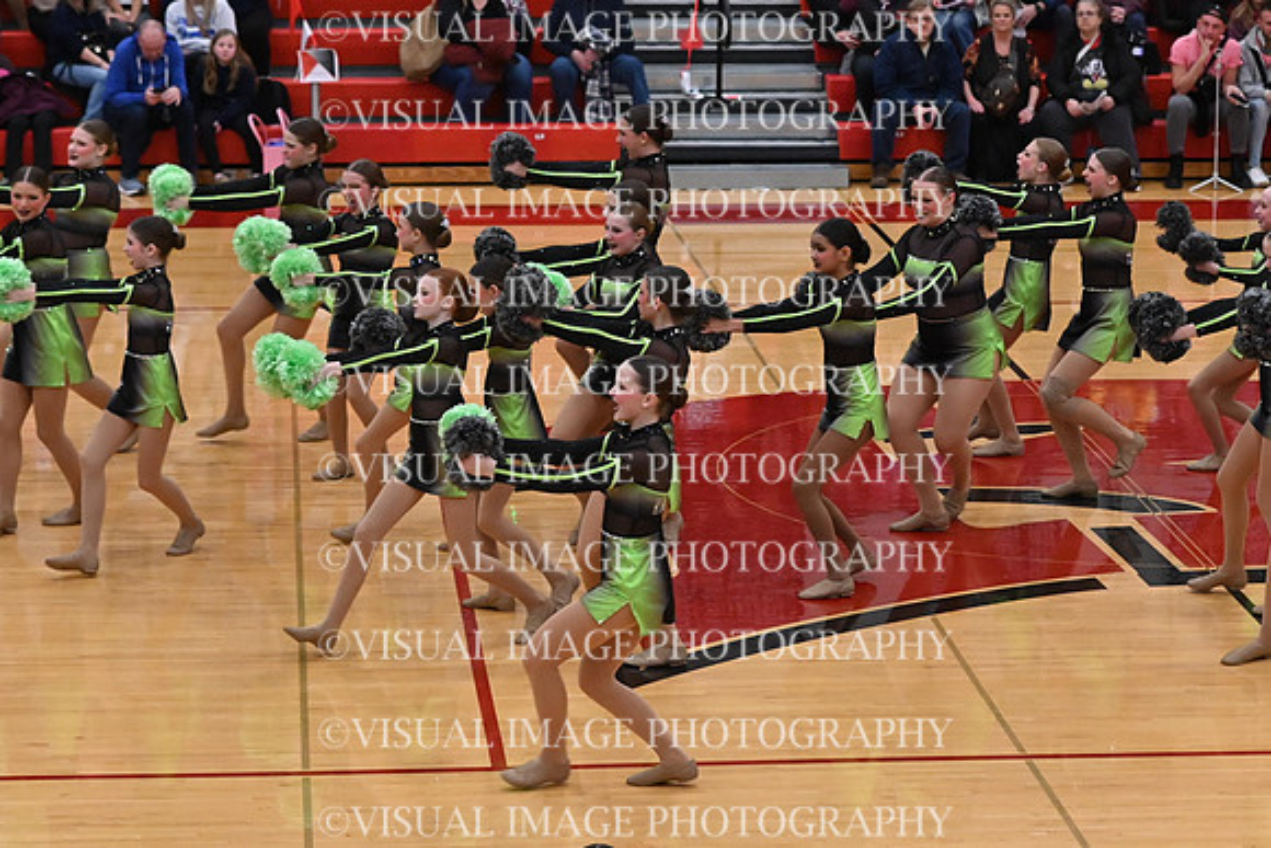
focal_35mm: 105
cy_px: 424
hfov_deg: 19.5
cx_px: 636
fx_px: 3708
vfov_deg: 13.0
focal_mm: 70
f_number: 4
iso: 6400
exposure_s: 1/400
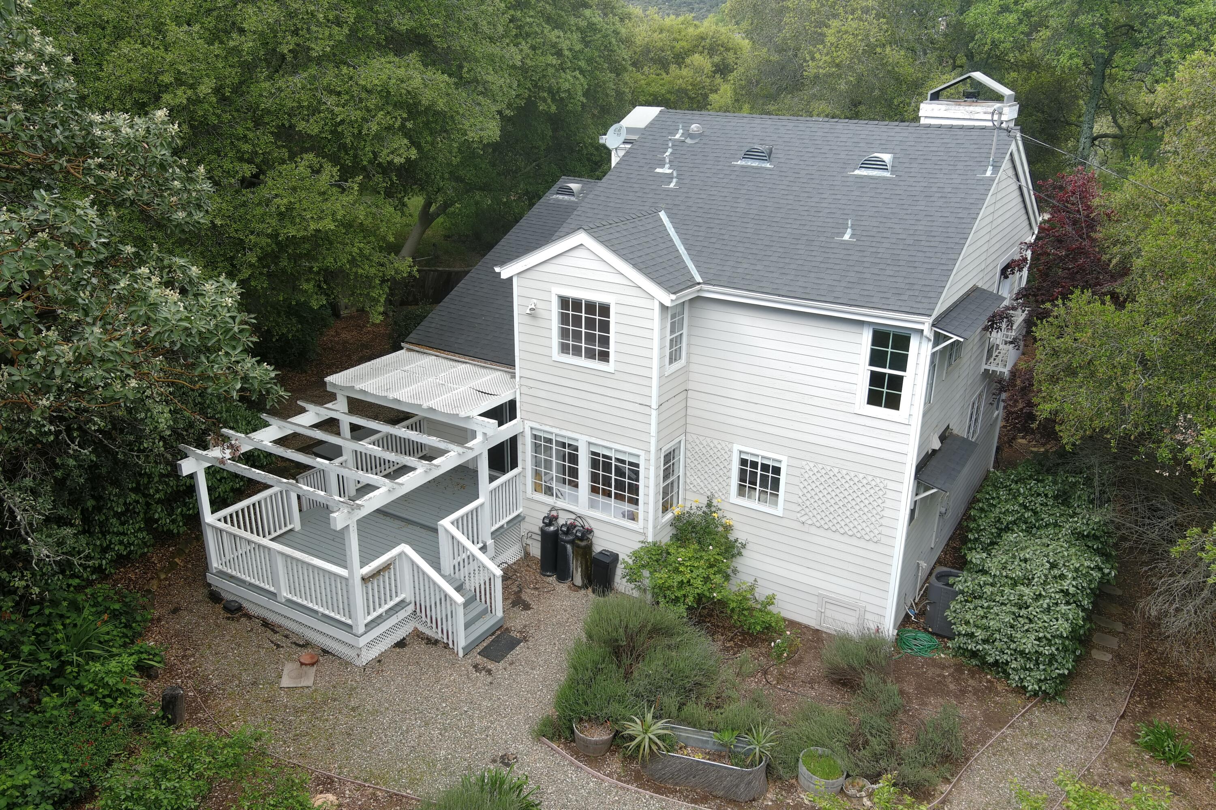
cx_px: 608
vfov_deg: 45.0
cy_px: 405
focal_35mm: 29
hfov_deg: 63.7
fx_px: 979
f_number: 2.8
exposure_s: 1/120
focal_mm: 10.57
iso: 100
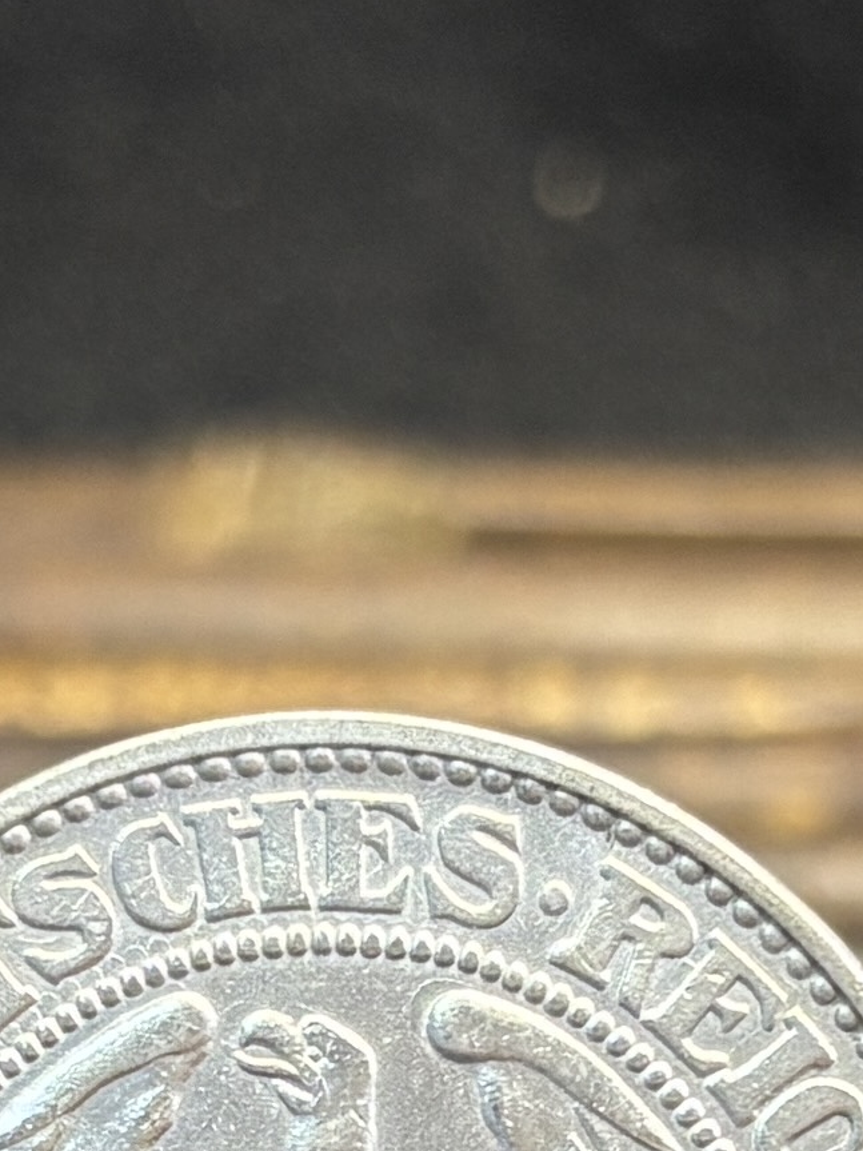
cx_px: 316
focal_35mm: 129
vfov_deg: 14.7
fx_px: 4289
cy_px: 1454
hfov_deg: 11.5
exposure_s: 1/60
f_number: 1.6
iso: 160
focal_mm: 5.96
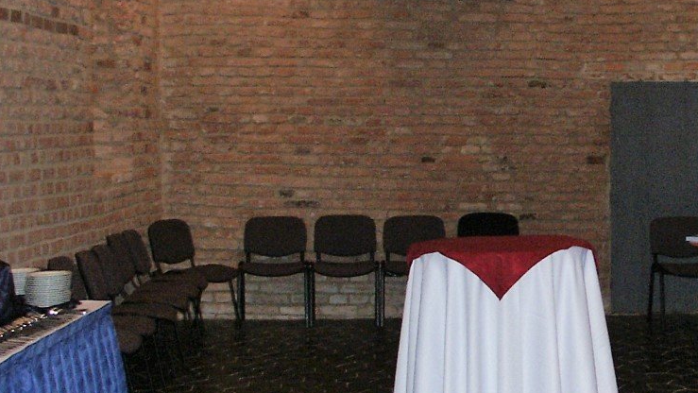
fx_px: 1370
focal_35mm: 74
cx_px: 585
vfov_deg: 16.3
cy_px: 179
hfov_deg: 27.8
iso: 200
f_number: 2.8
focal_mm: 7.43
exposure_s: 1/45
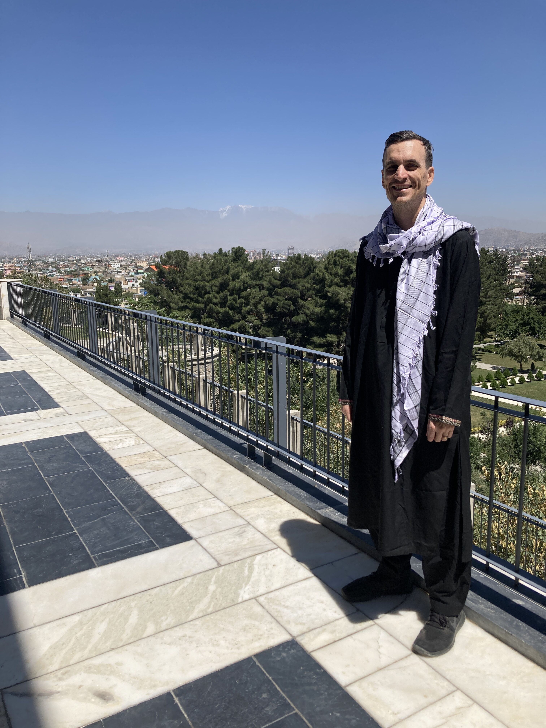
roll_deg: +0.8
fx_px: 589
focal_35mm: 28
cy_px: 364
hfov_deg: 49.7
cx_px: 273
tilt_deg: -8.6
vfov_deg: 63.4
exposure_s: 1/3436
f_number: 1.8
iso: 20
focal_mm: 3.99
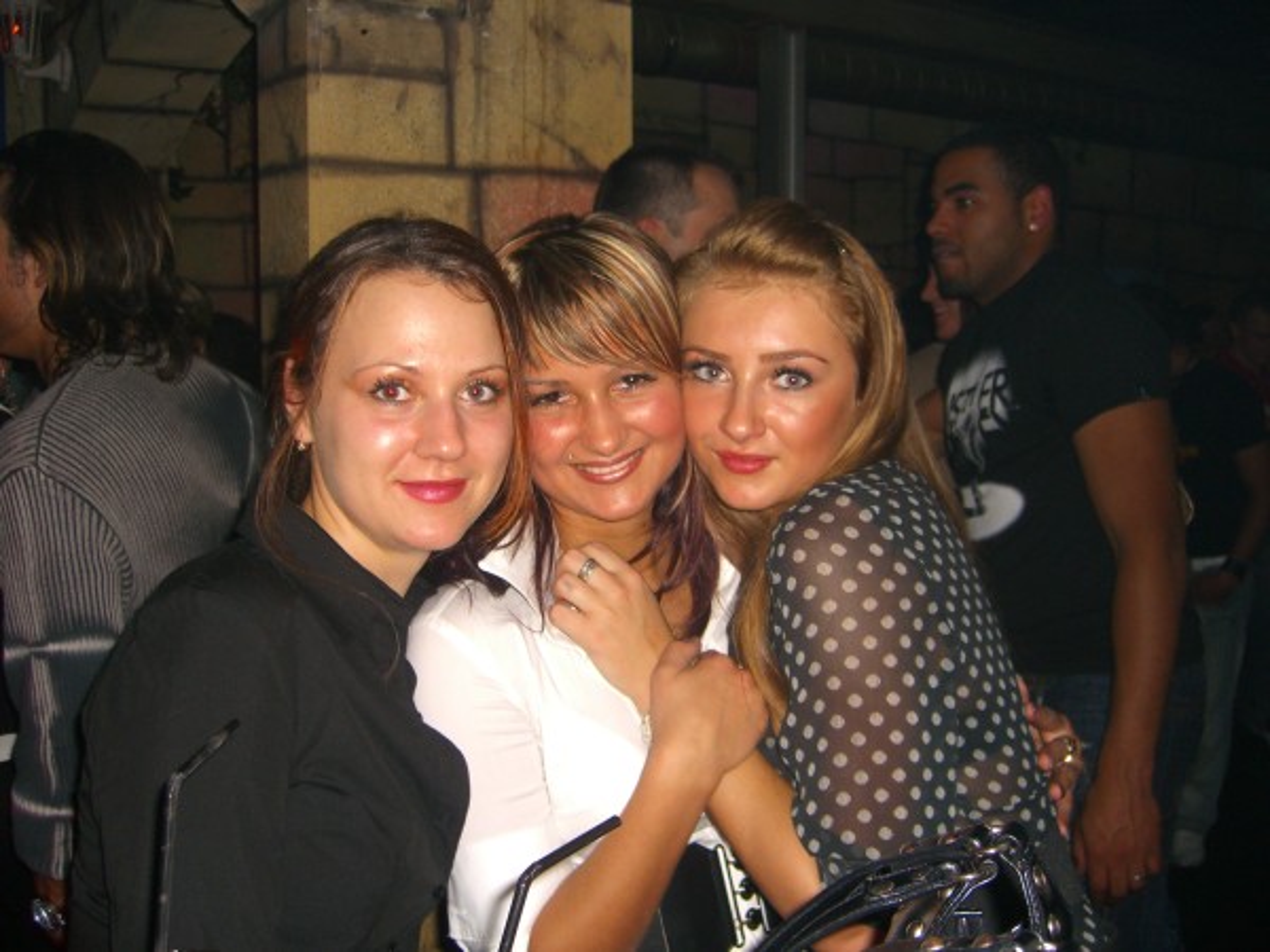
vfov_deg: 37.7
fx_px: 1394
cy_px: 476
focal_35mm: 38
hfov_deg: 49.0
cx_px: 635
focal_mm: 7.9
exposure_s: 1/60
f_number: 2.8
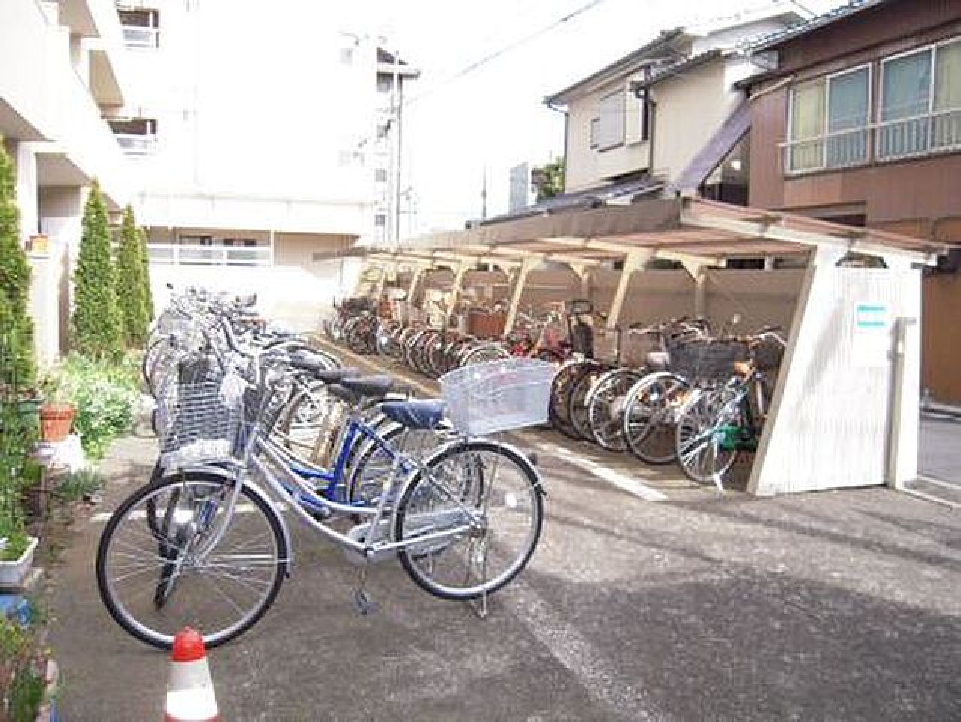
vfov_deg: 49.8
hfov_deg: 63.4
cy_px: 361
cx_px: 480
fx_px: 778
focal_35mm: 28
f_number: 2.7
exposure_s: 1/320
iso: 100
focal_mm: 5
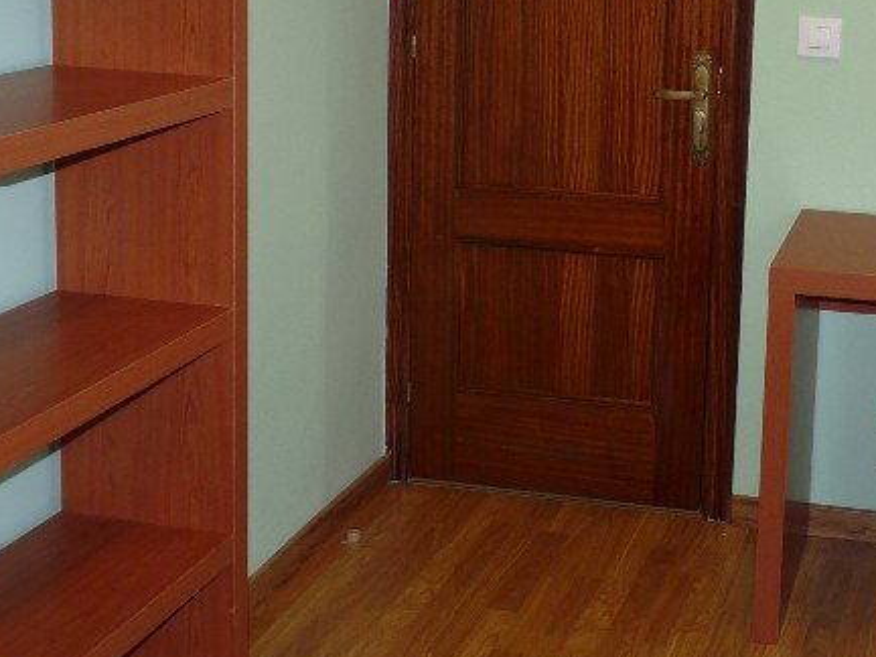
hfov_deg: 29.8
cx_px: 663
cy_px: 136
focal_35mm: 64
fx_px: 1620
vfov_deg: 22.6
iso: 100
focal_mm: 4.8
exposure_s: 1/30
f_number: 2.8
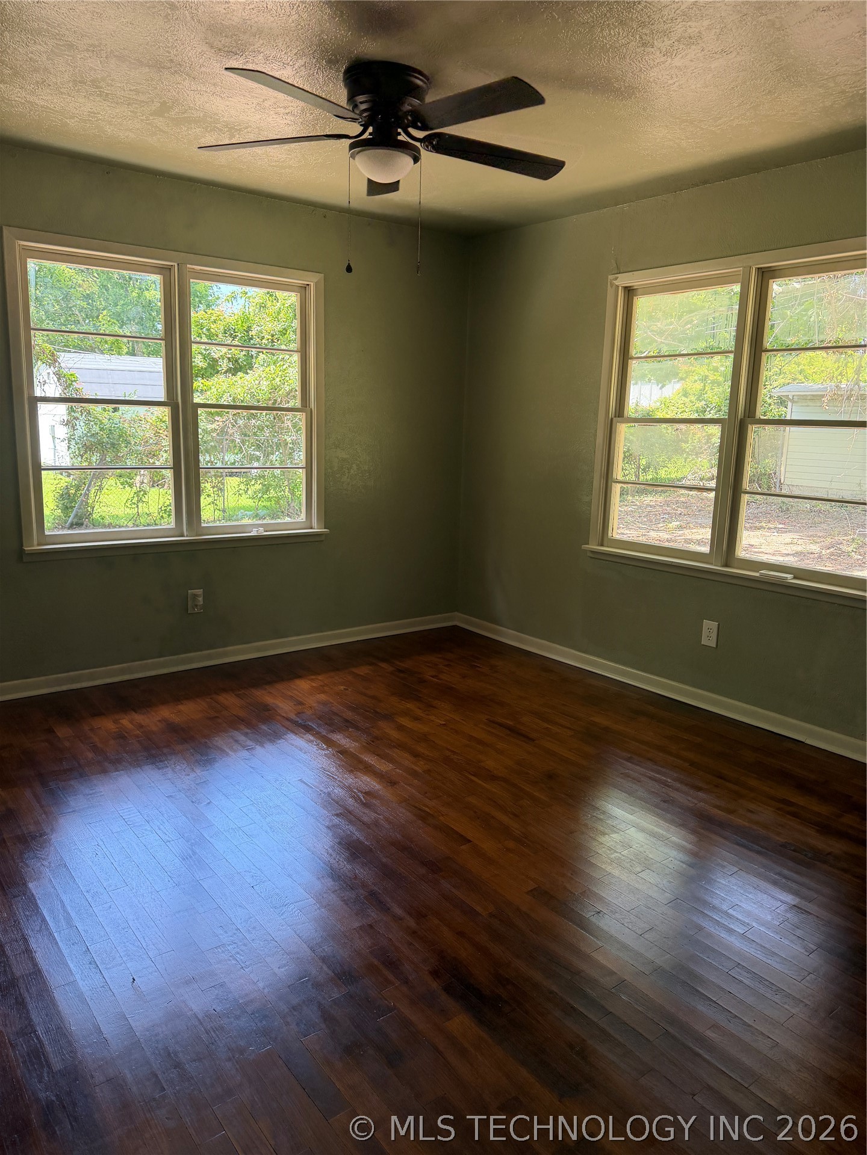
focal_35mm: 24
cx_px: 434
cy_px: 578
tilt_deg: -11.4
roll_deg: -1.6
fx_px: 801
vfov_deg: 71.6
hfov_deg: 56.8
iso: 160
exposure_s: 1/212
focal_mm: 6.76
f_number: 1.78
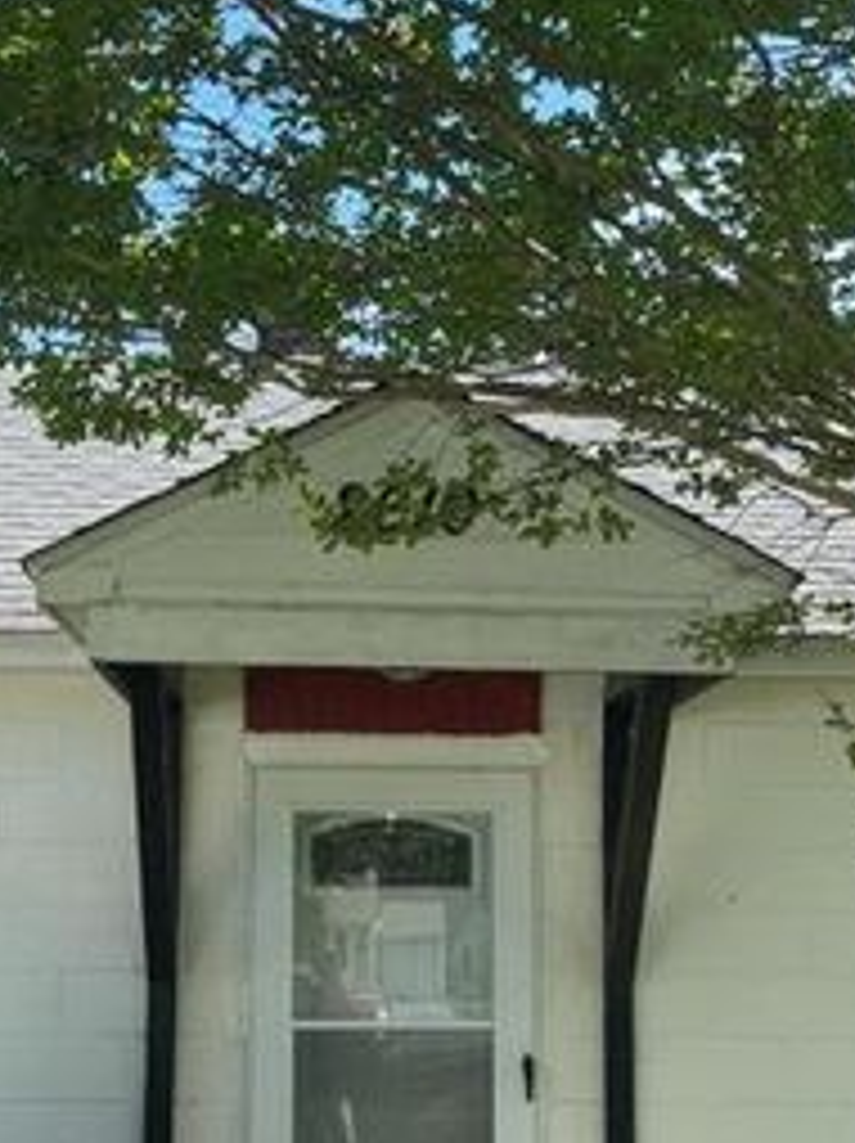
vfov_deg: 30.6
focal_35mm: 63
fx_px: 2078
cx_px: 392
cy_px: 718
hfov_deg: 23.2
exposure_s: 1/980
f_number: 1.78
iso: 80
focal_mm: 6.76
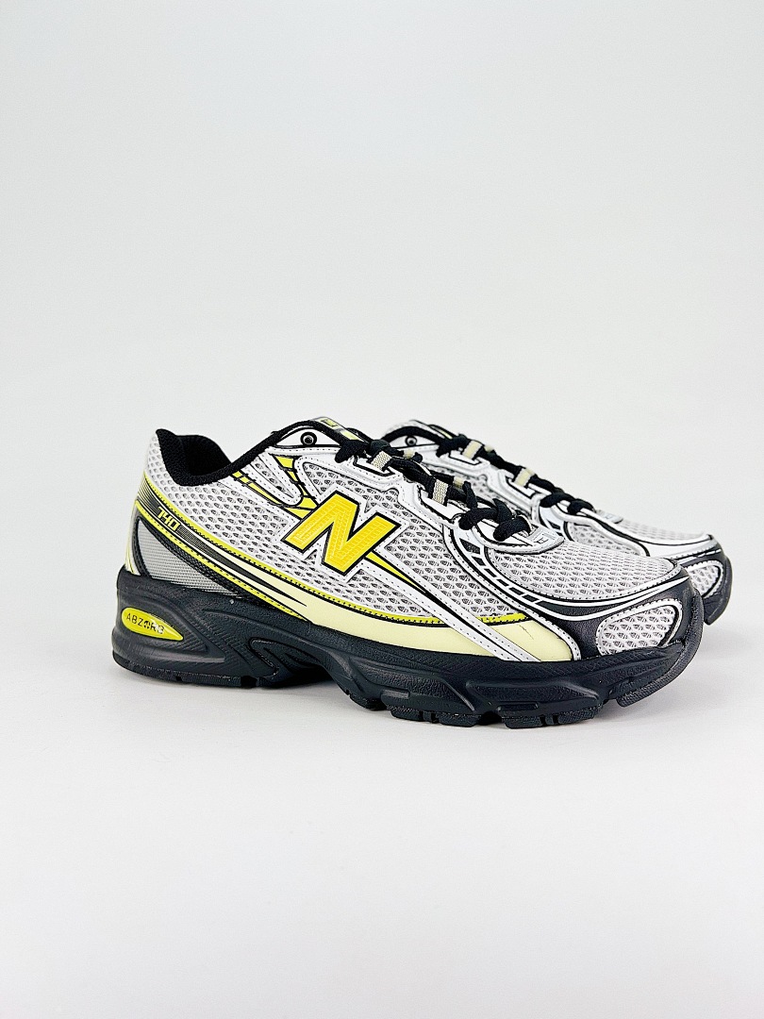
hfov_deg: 53.1
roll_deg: +1.0
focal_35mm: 26
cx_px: 382
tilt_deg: -5.6
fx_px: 765
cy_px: 510
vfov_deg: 67.3
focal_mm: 5.7
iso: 50
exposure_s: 1/991
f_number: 1.5
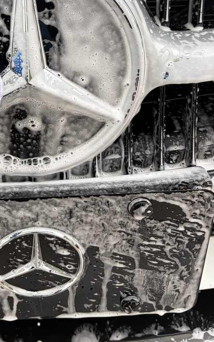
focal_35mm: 42
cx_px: 20
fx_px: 392
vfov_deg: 45.6
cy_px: 86
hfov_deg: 29.2
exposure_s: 1/485
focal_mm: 5.96
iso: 50
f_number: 1.6
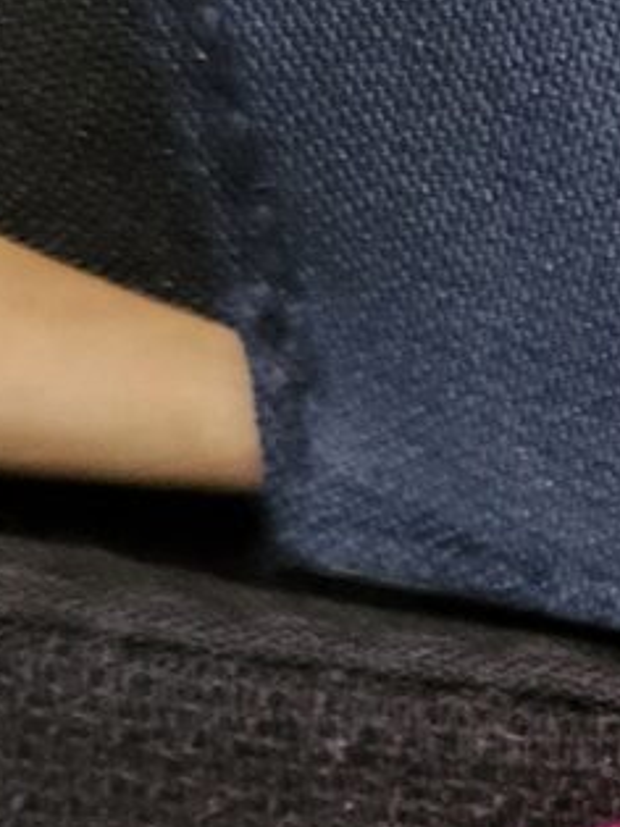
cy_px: 780
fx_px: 4039
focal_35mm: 169
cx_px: 1537
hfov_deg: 8.0
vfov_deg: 11.6
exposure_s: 1/40
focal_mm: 5.4
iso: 500
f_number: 1.8
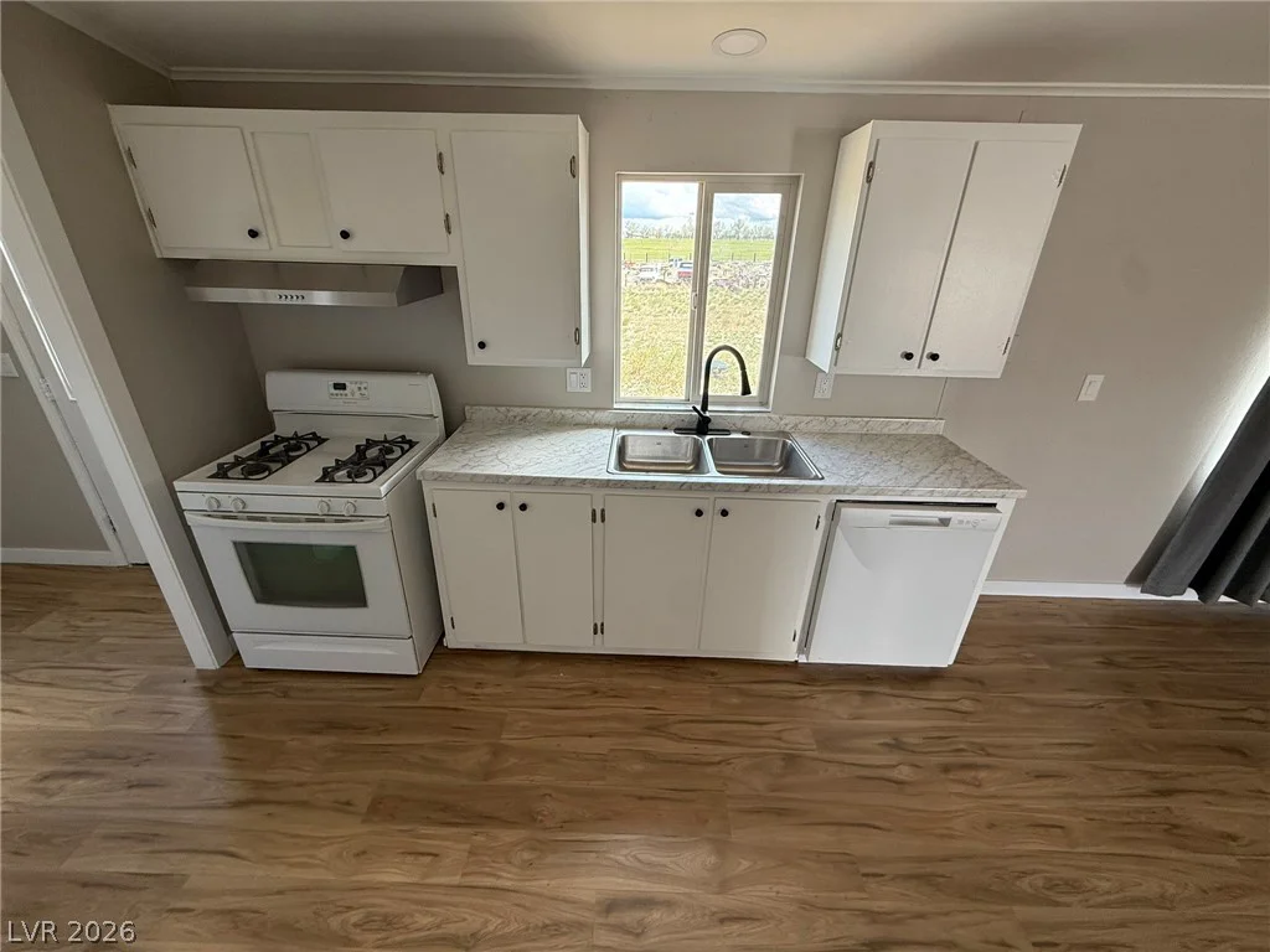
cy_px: 476
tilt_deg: -23.9
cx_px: 635
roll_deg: -3.2
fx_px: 514
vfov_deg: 85.7
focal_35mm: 14
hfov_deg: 102.1
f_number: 2.2
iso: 100
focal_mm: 2.22
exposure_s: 1/99
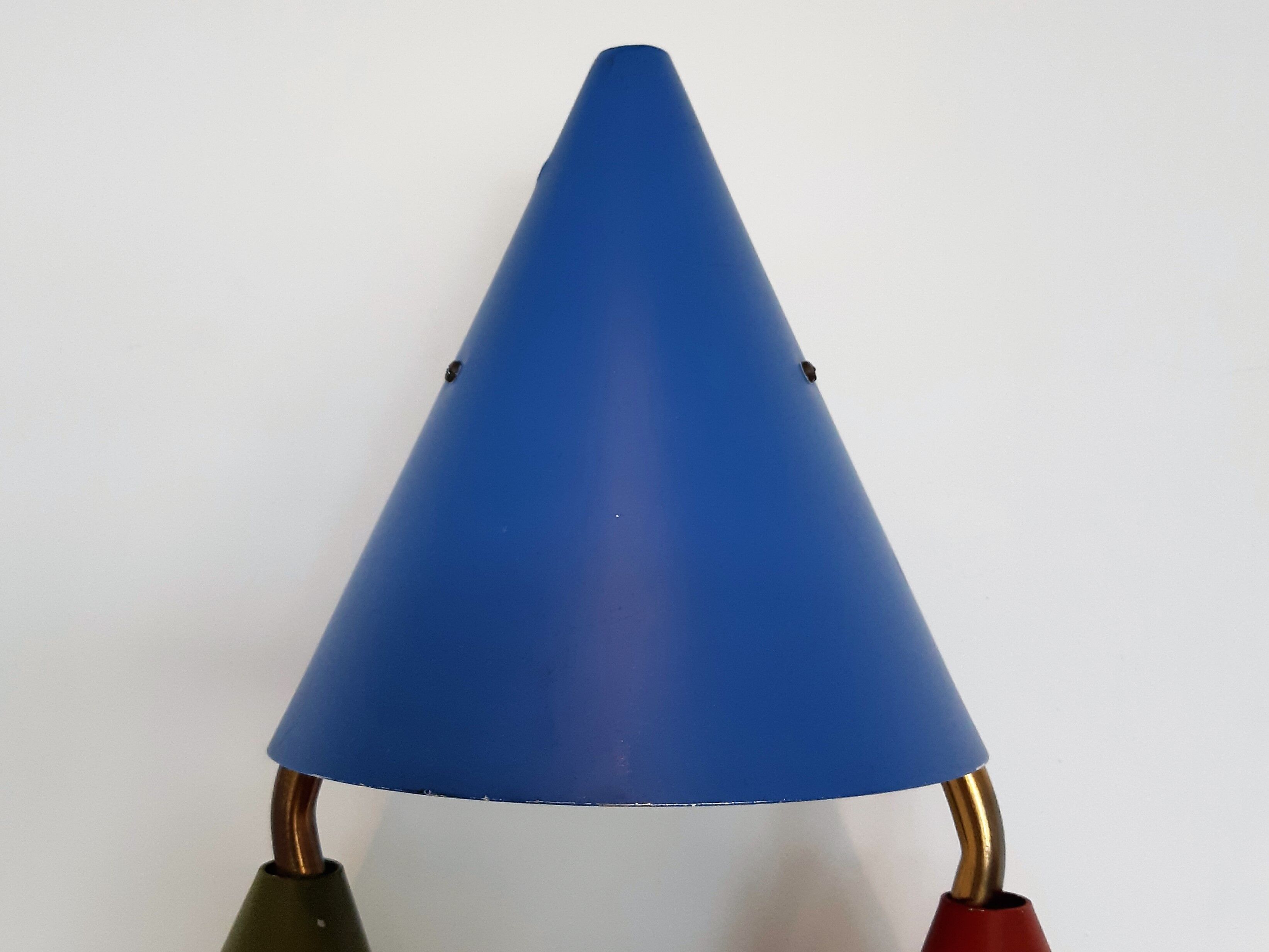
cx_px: 634
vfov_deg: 53.1
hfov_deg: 67.3
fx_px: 953
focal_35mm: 26
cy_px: 476
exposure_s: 1/50
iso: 100
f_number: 1.7
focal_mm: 3.93
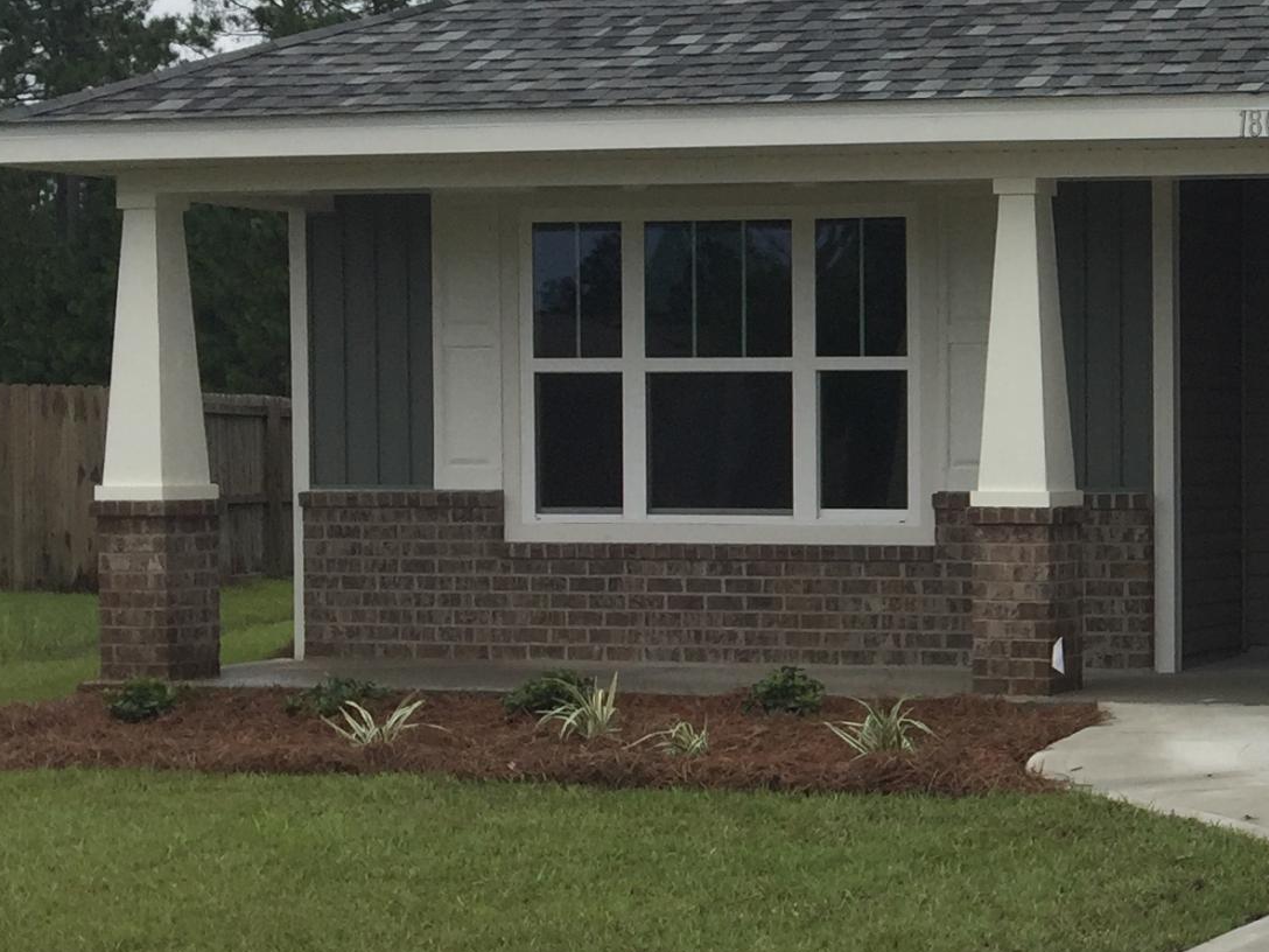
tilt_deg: -2.7
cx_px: 1628
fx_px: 2933
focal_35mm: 80
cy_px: 562
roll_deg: -0.4
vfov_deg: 18.4
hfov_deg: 22.1
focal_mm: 4.15
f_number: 2.2
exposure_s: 1/3300
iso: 32
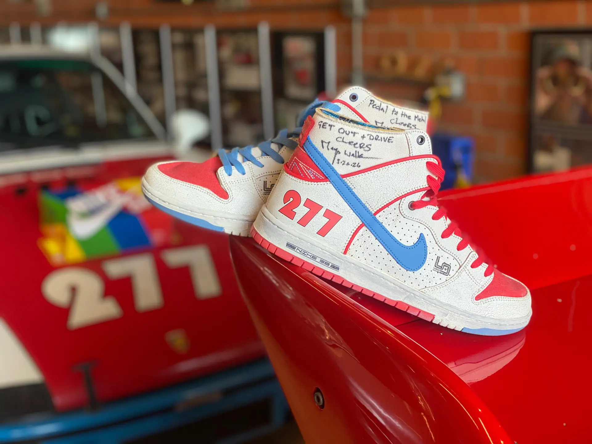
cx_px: 296
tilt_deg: -13.5
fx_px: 889
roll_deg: +1.1
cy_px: 222
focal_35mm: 52
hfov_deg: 36.8
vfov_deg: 28.0
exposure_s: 1/120
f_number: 2
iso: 50
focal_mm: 6
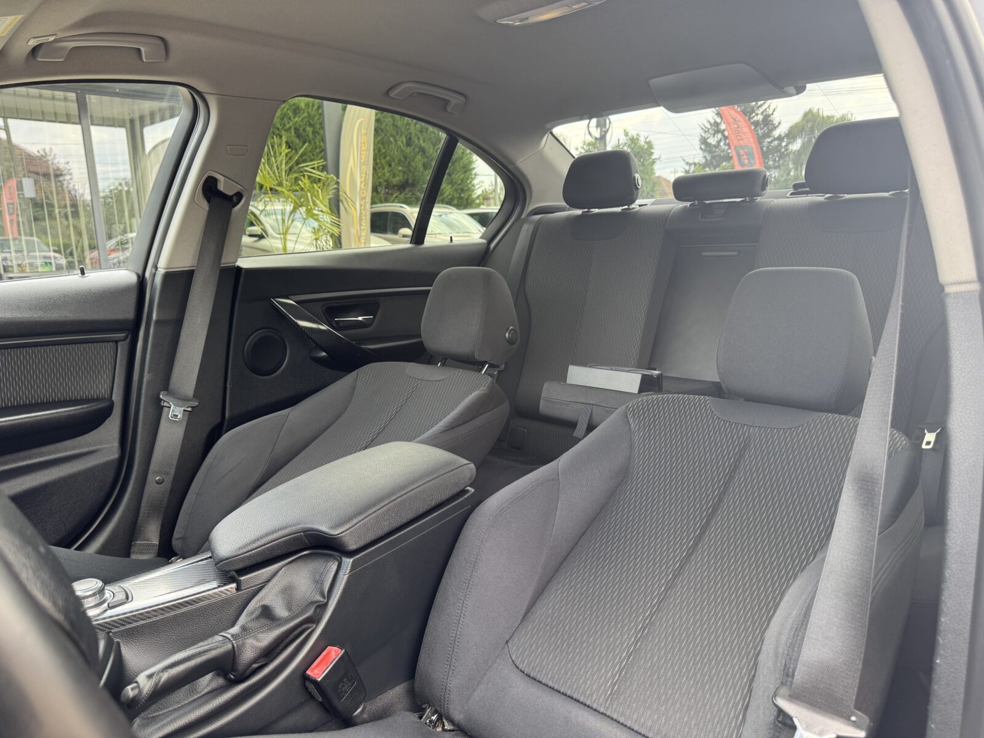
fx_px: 682
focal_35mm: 24
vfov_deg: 56.8
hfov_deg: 71.6
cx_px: 492
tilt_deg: -11.2
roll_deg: +1.9
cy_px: 369
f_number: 1.78
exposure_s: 1/121
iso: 100
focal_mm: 6.76
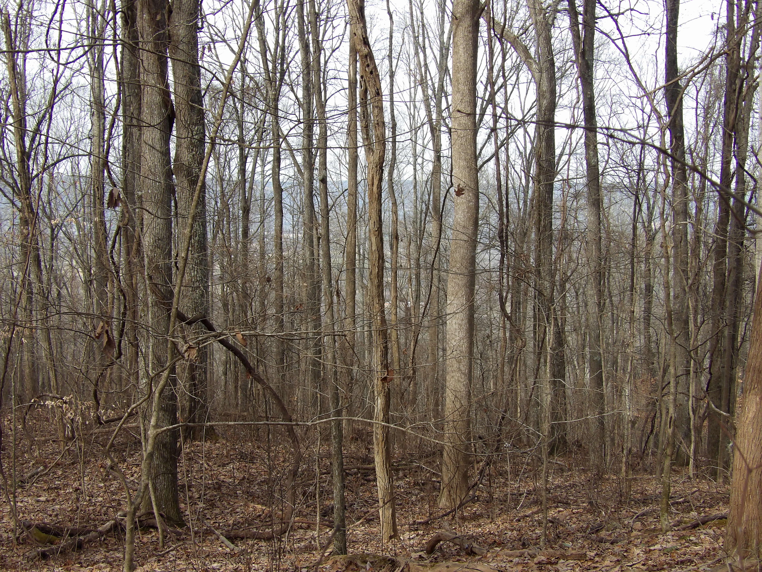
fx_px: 1013
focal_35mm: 46
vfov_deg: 31.5
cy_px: 286
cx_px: 381
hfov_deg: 41.2
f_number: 3.8
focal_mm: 8.2
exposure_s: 1/237
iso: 100
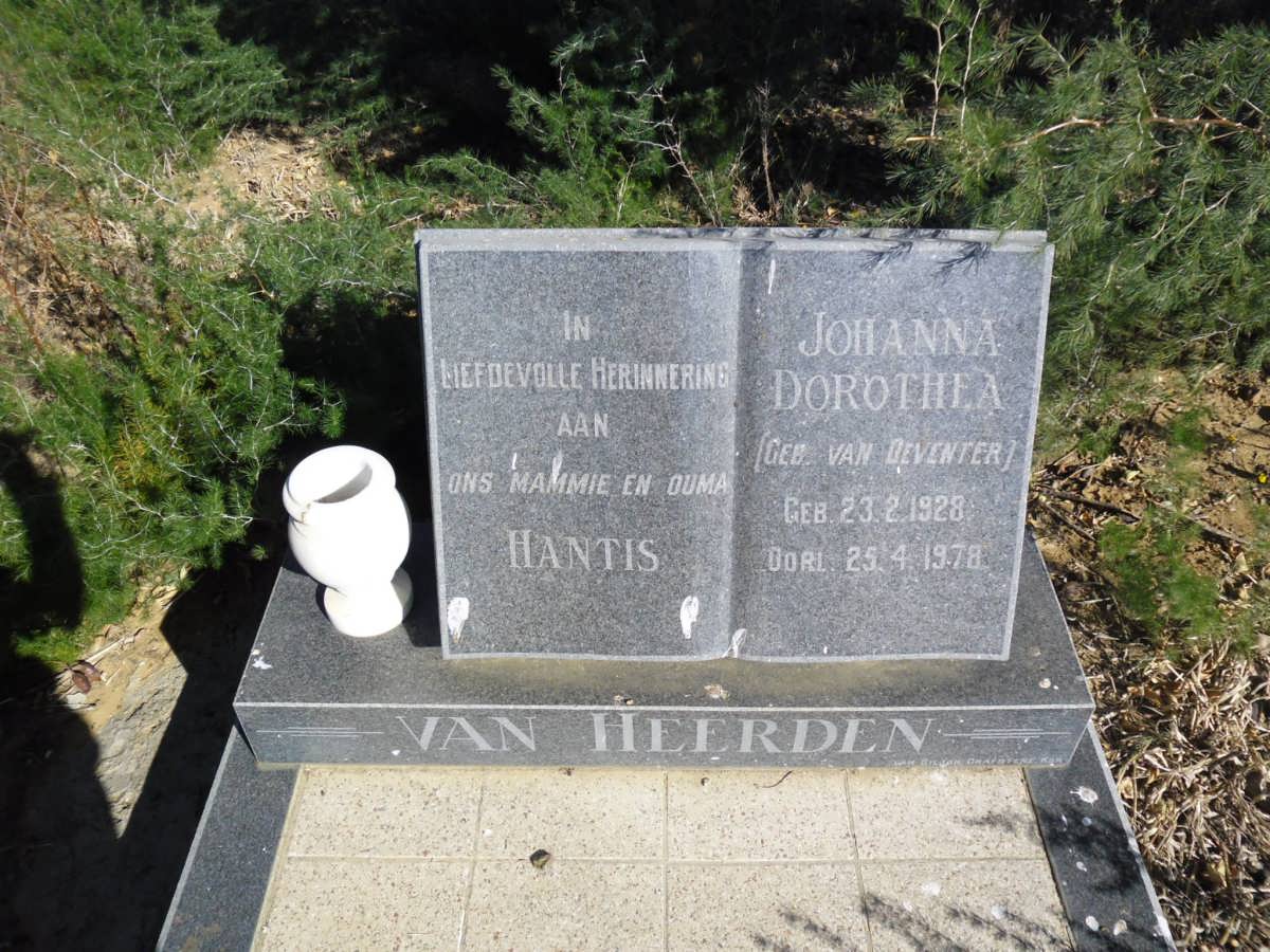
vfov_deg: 51.4
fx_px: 991
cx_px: 635
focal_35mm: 27
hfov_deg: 65.3
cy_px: 476
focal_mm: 4.9
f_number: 3.5
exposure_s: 1/861
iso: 80
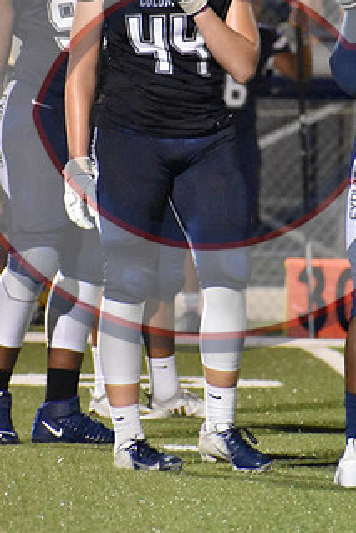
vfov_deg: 2.7
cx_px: 203
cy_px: 114
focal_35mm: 764
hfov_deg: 1.8
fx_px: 11320
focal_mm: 280
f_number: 6.3
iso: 12800
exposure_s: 1/160
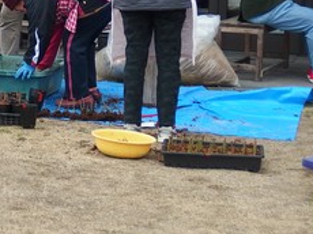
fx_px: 1463
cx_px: -31
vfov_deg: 9.1
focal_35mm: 162
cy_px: 10
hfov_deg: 12.0
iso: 100
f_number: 2.5
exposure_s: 1/250
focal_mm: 11.1
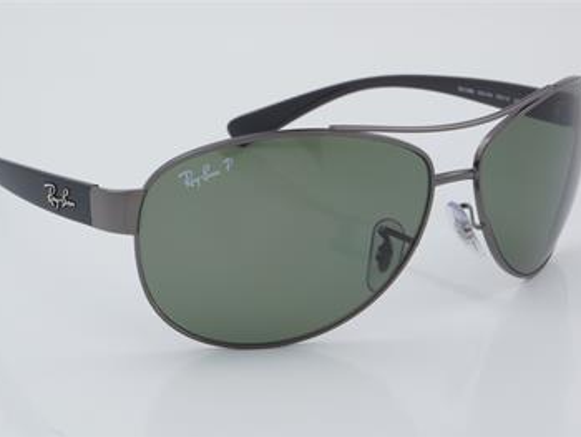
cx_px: 267
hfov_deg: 21.6
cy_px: 219
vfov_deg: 16.3
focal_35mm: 91
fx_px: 1521
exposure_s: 1/4
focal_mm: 55
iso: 100
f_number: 32
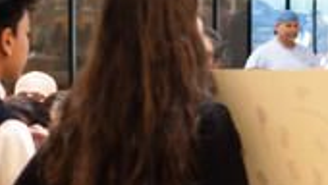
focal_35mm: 315
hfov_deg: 6.8
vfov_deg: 3.9
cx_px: 305
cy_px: 205
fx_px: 2742
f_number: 2.8
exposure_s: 1/160
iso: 800
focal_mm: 50
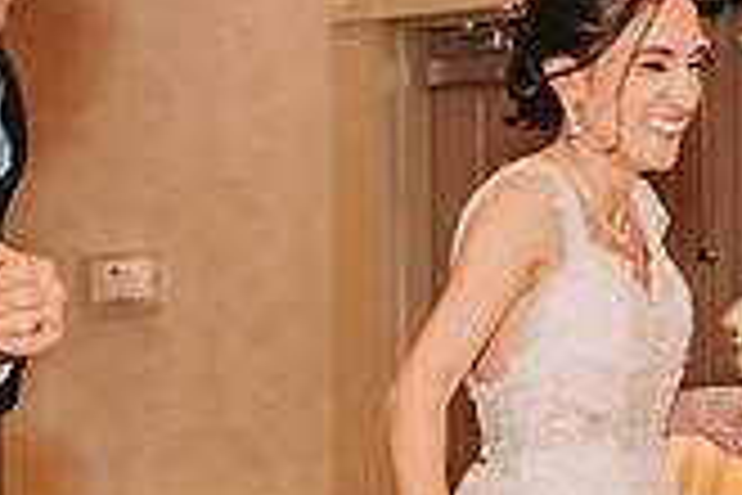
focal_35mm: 176
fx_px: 3627
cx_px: 477
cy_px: 272
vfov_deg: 7.8
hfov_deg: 11.7
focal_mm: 50
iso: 800
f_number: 2.5
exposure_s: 1/125
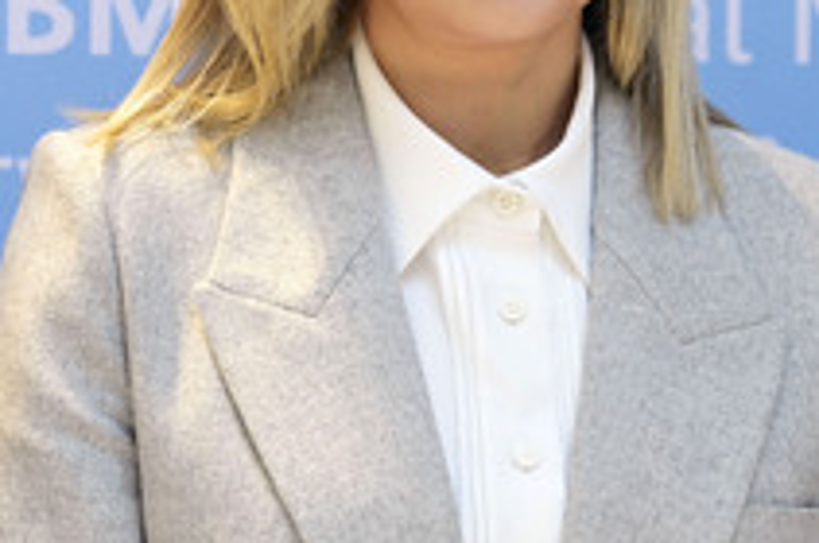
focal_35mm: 342
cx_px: 68
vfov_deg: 4.0
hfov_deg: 6.0
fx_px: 7769
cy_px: 16
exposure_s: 1/250
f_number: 5
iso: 4000
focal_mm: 160
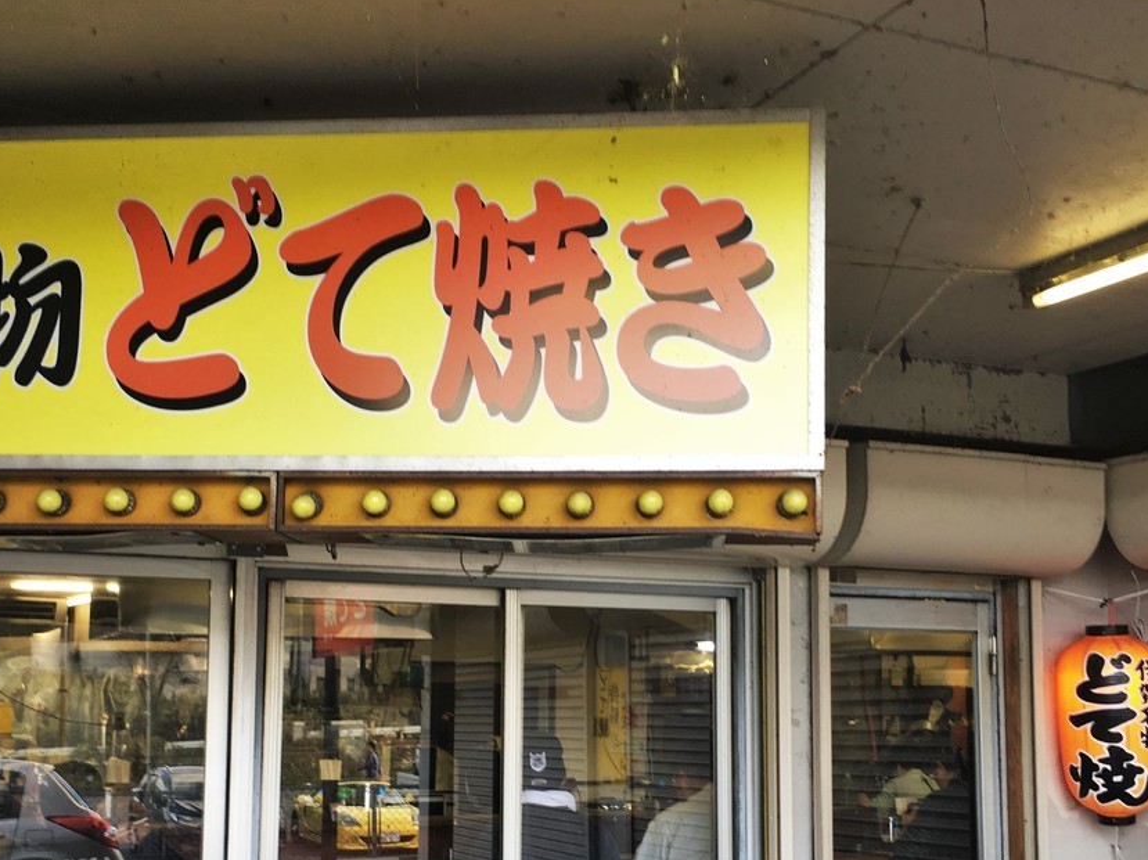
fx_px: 1392
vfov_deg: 33.9
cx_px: 521
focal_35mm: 42
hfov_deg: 44.8
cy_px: 589
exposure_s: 1/60
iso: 25
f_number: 2.2
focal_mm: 4.15
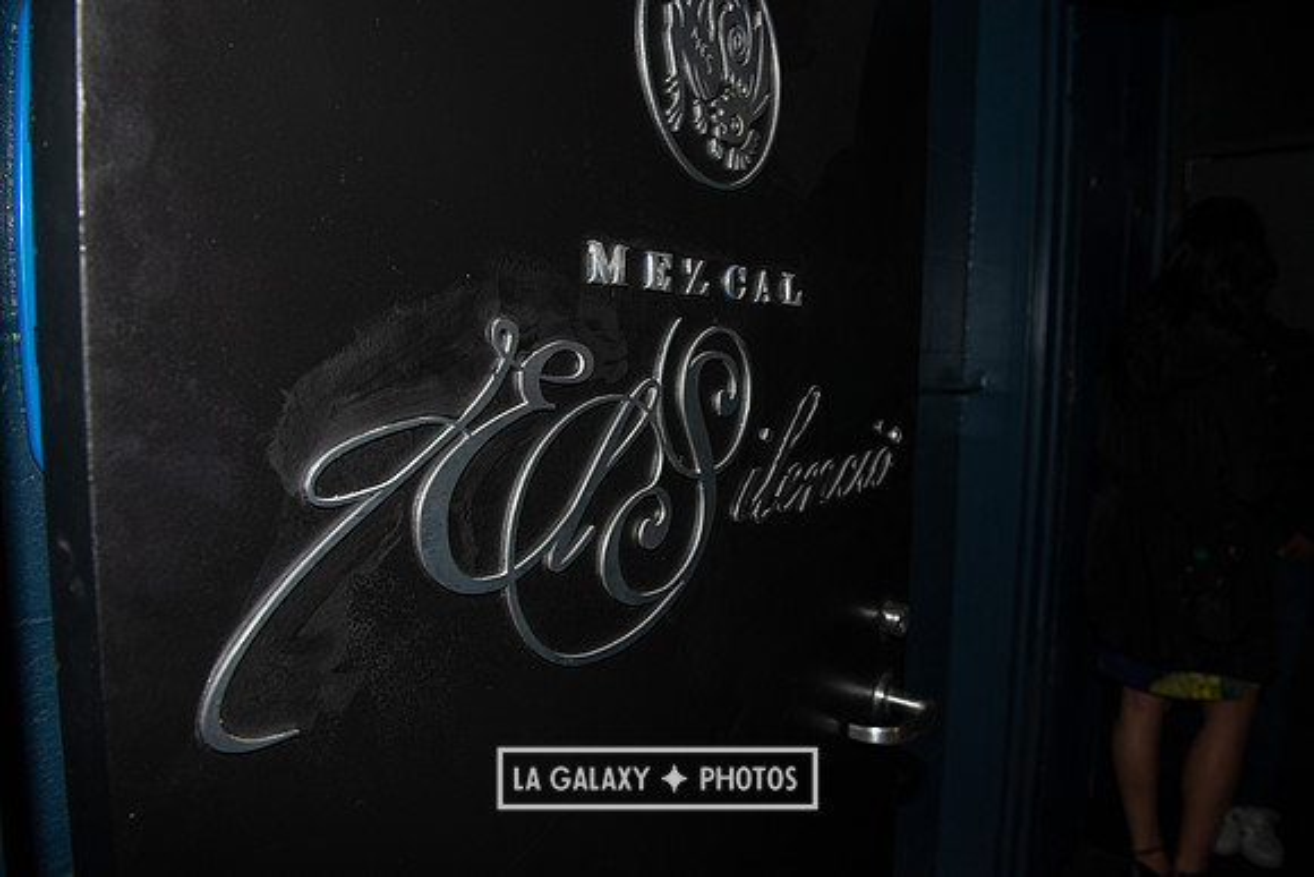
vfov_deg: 53.2
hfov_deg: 73.7
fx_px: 876
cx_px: 657
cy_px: 438
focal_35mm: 24
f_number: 5
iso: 320
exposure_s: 1/160
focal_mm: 24
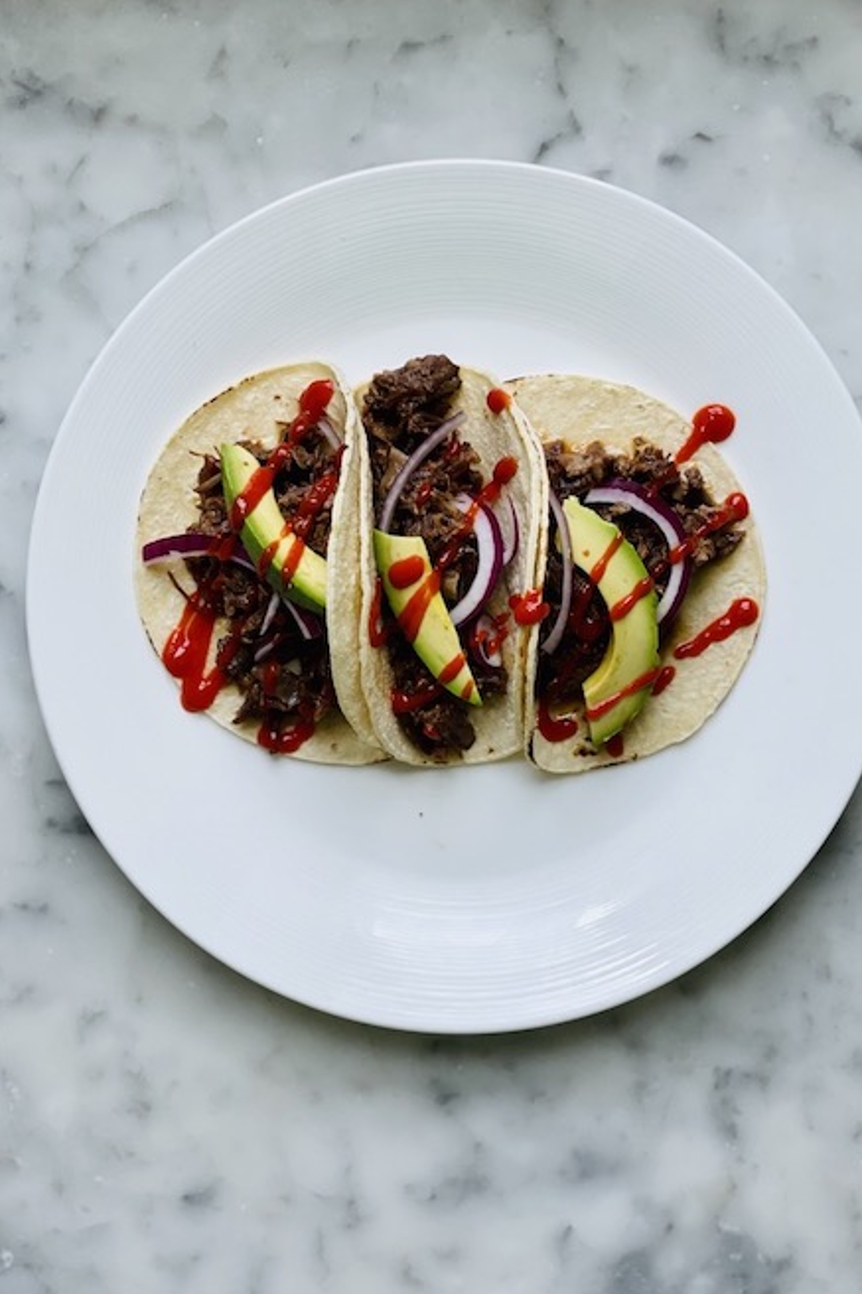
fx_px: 1976
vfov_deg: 36.3
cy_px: 642
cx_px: 460
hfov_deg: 24.6
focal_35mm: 55
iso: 64
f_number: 2
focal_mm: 6
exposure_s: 1/122
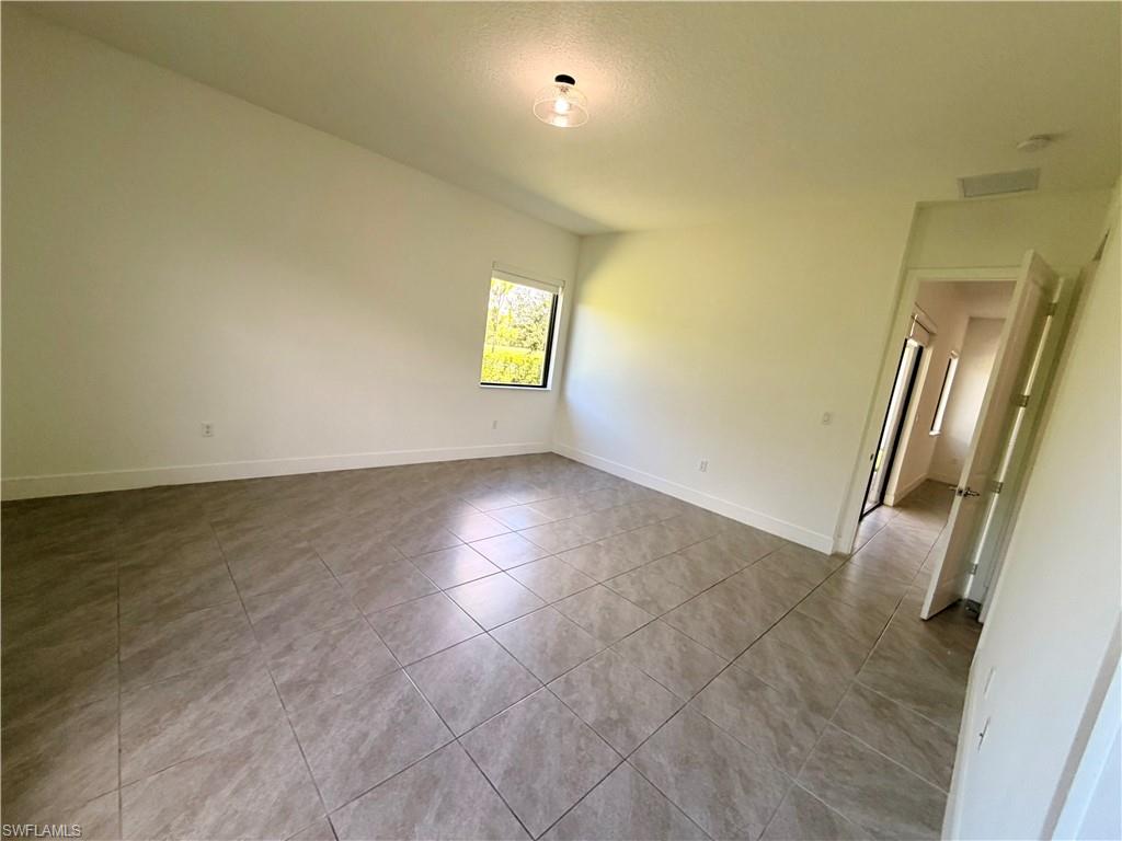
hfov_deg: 102.1
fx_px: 454
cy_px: 420
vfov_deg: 85.7
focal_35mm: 14
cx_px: 561
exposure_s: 1/120
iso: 200
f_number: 2.2
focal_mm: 2.22
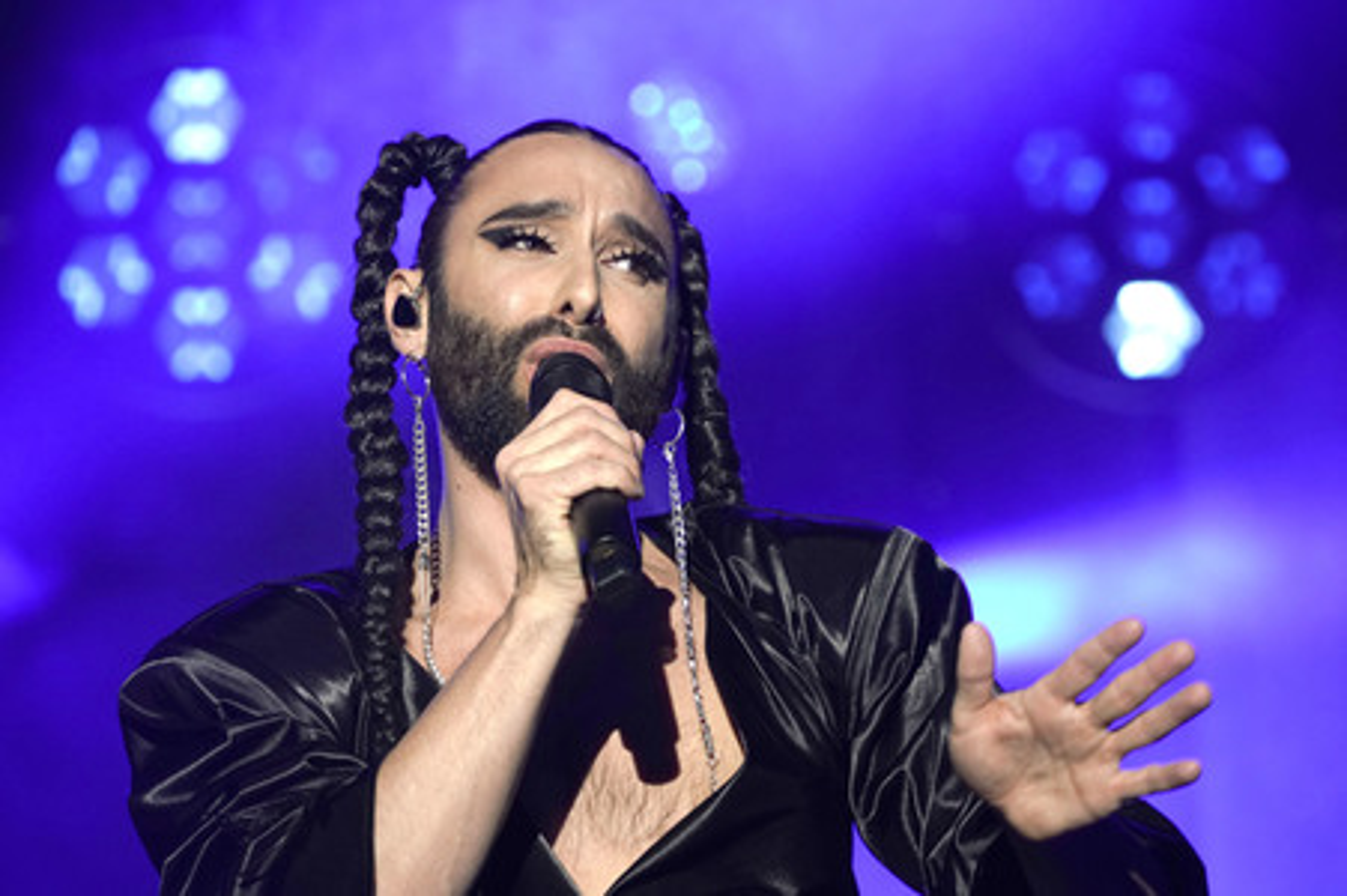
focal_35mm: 147
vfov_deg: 9.3
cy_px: 448
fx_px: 5496
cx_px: 674
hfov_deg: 14.0
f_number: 5.6
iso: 2000
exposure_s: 1/250
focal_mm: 147
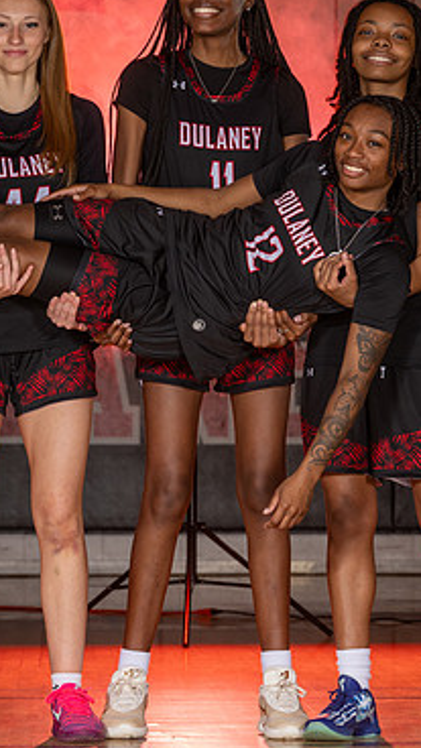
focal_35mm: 213
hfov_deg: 5.7
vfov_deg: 10.1
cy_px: 314
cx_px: 243
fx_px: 4227
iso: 80
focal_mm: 91
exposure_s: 1/125
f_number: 6.3
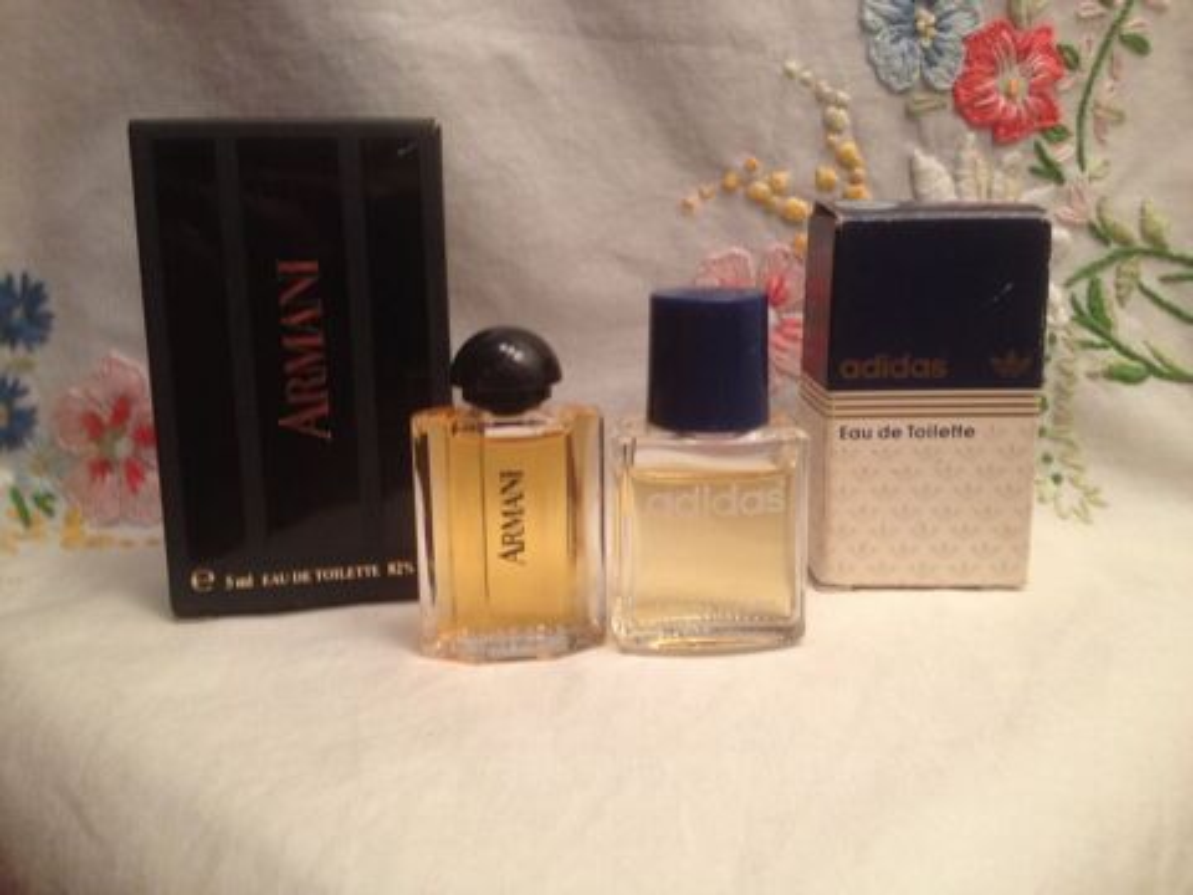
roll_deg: +1.4
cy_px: 448
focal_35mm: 35
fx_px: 1206
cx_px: 596
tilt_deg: -16.0
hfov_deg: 52.6
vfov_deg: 40.7
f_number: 2.4
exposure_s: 1/20
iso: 160
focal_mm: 4.28
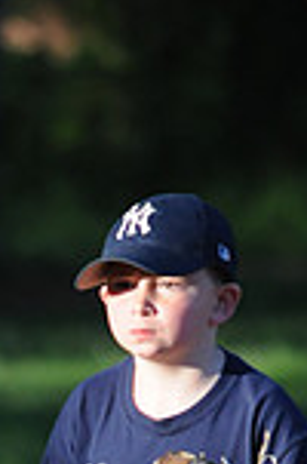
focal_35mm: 1728
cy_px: 888
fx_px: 22204
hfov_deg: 0.8
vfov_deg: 1.2
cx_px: -124
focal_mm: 300
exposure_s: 1/2000
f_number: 4
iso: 800
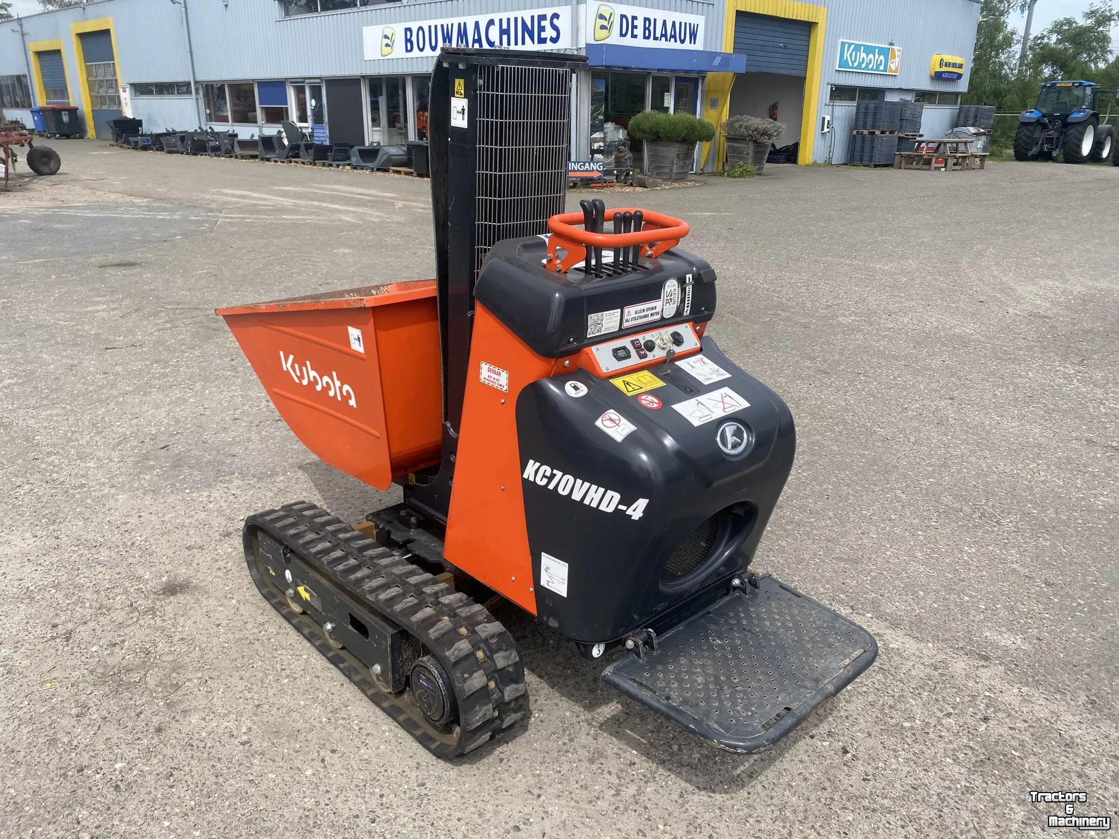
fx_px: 840
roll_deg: -0.7
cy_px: 420
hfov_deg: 67.3
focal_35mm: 26
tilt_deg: -20.9
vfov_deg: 53.1
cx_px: 560
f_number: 1.8
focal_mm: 4.25
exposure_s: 1/2066
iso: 32
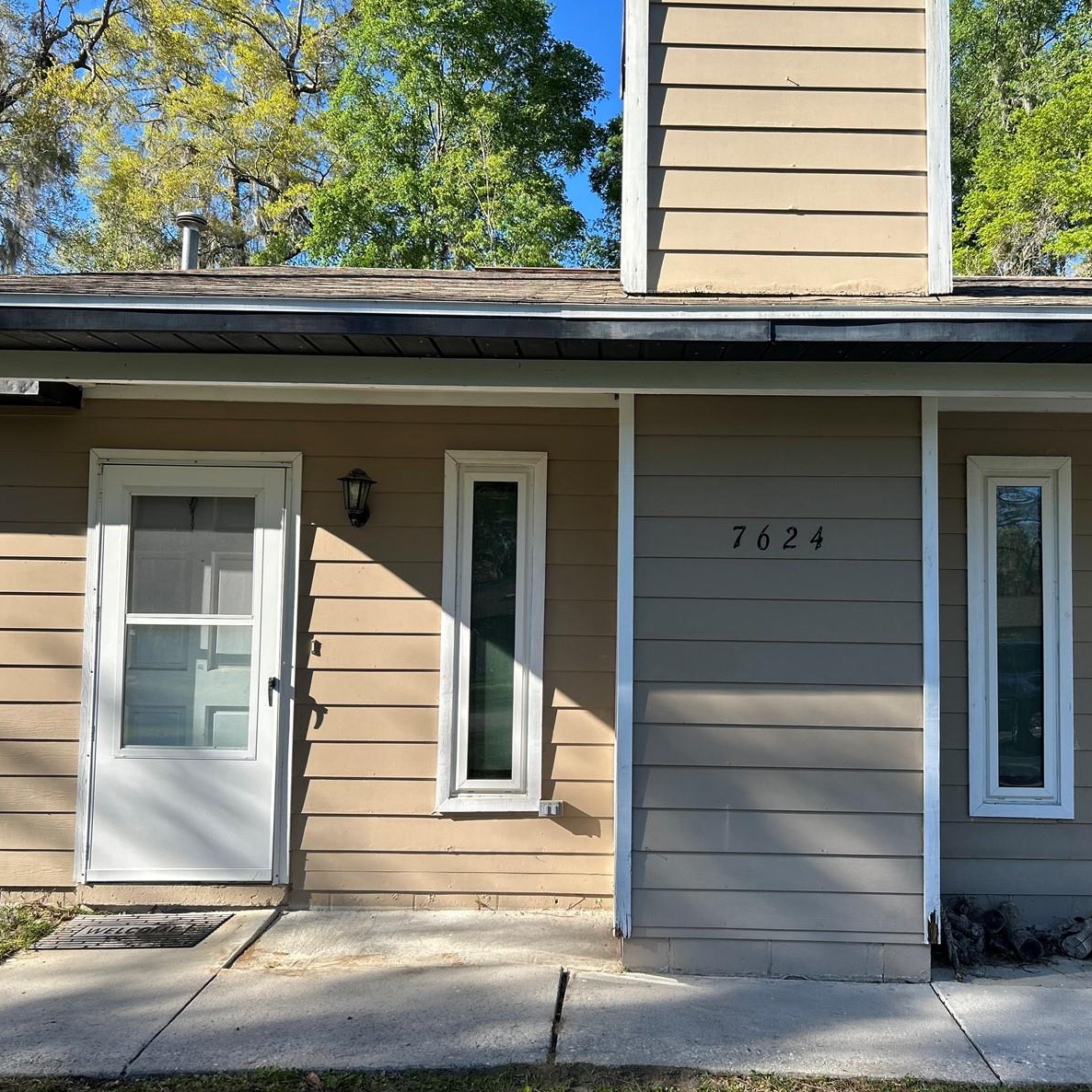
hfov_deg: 52.3
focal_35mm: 31
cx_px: 624
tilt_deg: +2.9
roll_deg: -1.0
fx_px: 1106
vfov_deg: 52.5
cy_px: 545
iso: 50
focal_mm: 5.7
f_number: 1.5
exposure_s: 1/1575
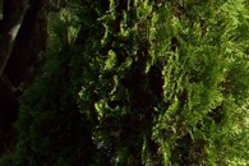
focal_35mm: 202
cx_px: 607
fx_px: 1397
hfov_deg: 9.1
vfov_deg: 6.8
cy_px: 165
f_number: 2.8
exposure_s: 1/620
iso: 80
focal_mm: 6.2
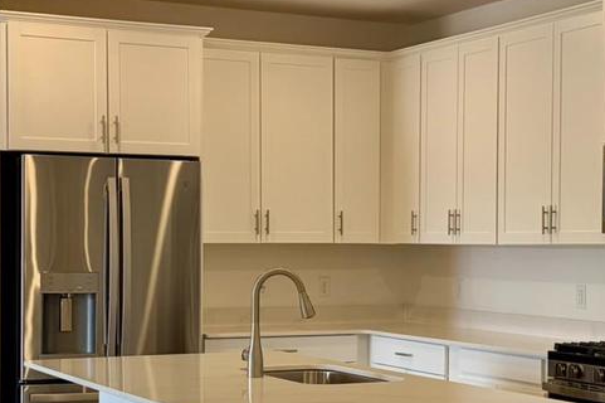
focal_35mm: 81
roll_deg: -0.2
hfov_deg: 25.0
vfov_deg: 16.8
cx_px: 351
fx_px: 1360
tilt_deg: -1.2
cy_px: 268
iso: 125
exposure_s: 1/201
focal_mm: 5.96
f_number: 1.6
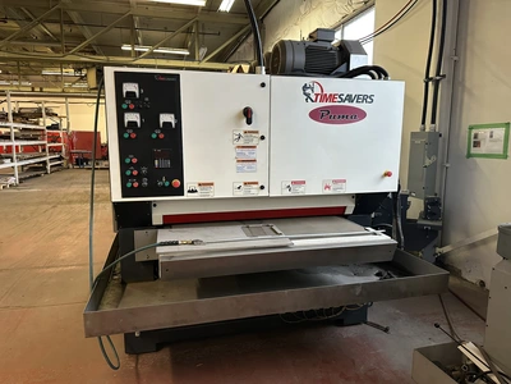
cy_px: 192
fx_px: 354
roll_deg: -0.4
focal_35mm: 24
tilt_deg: -8.0
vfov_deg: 56.8
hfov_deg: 71.6
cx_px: 256
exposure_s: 1/60
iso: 400
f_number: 1.78
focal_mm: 6.86
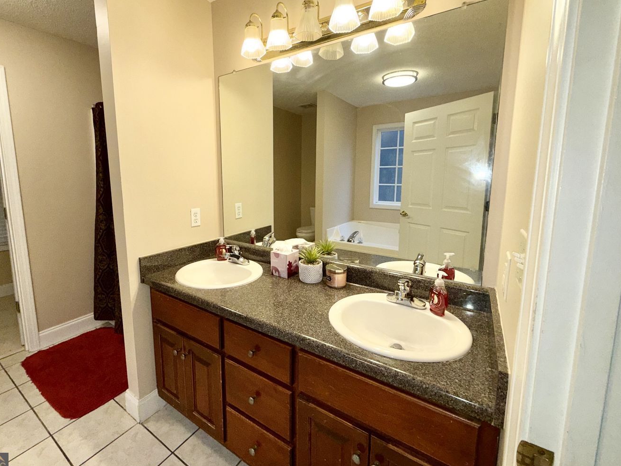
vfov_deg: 77.9
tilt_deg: -7.5
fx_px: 287
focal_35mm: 16
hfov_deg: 94.3
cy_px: 213
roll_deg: -0.1
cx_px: 283
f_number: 2.2
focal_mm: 2.22
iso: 64
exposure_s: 1/122
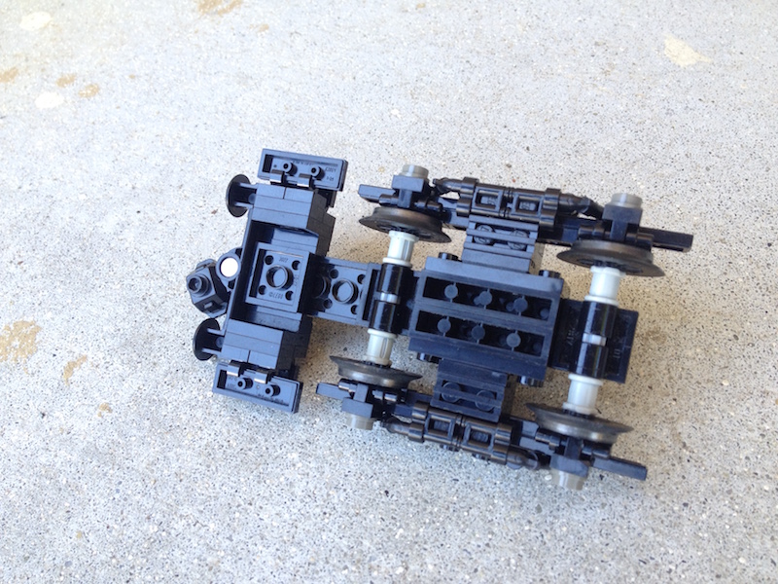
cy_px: 292
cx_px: 389
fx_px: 787
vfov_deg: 40.7
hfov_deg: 52.6
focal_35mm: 35
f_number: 2.4
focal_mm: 4.28
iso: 50
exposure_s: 1/40
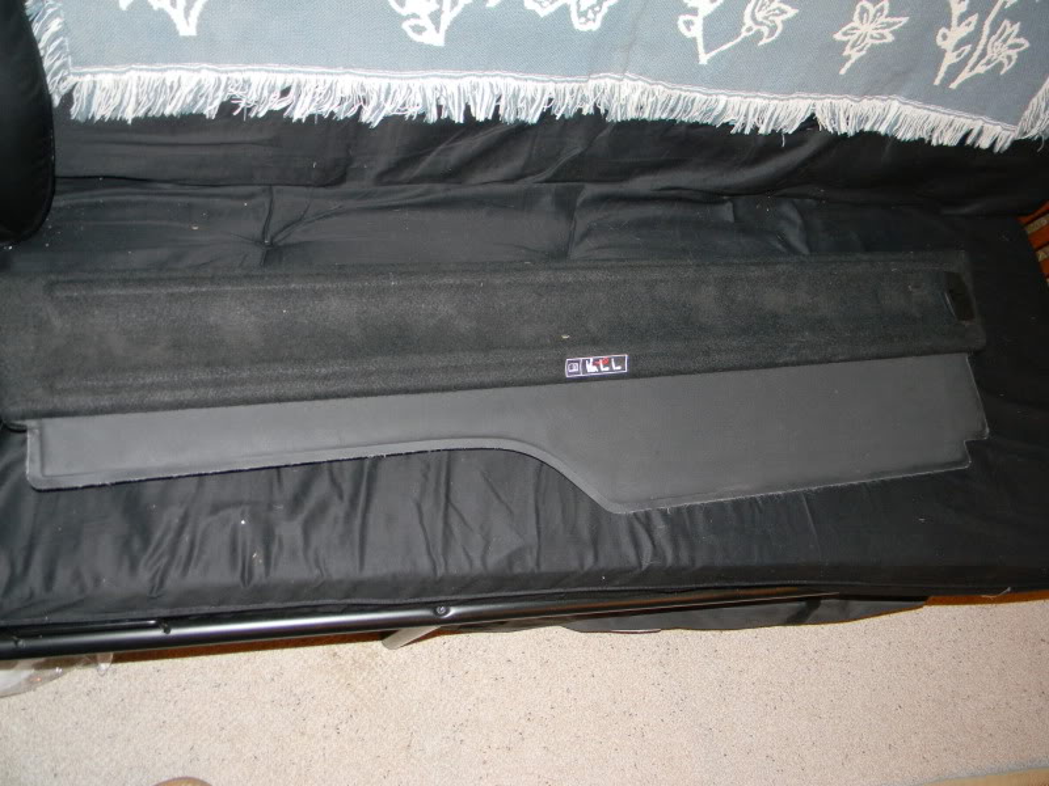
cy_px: 393
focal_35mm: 28
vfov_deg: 49.7
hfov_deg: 63.4
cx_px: 524
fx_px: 849
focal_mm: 5
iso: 200
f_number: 3.5
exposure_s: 1/26
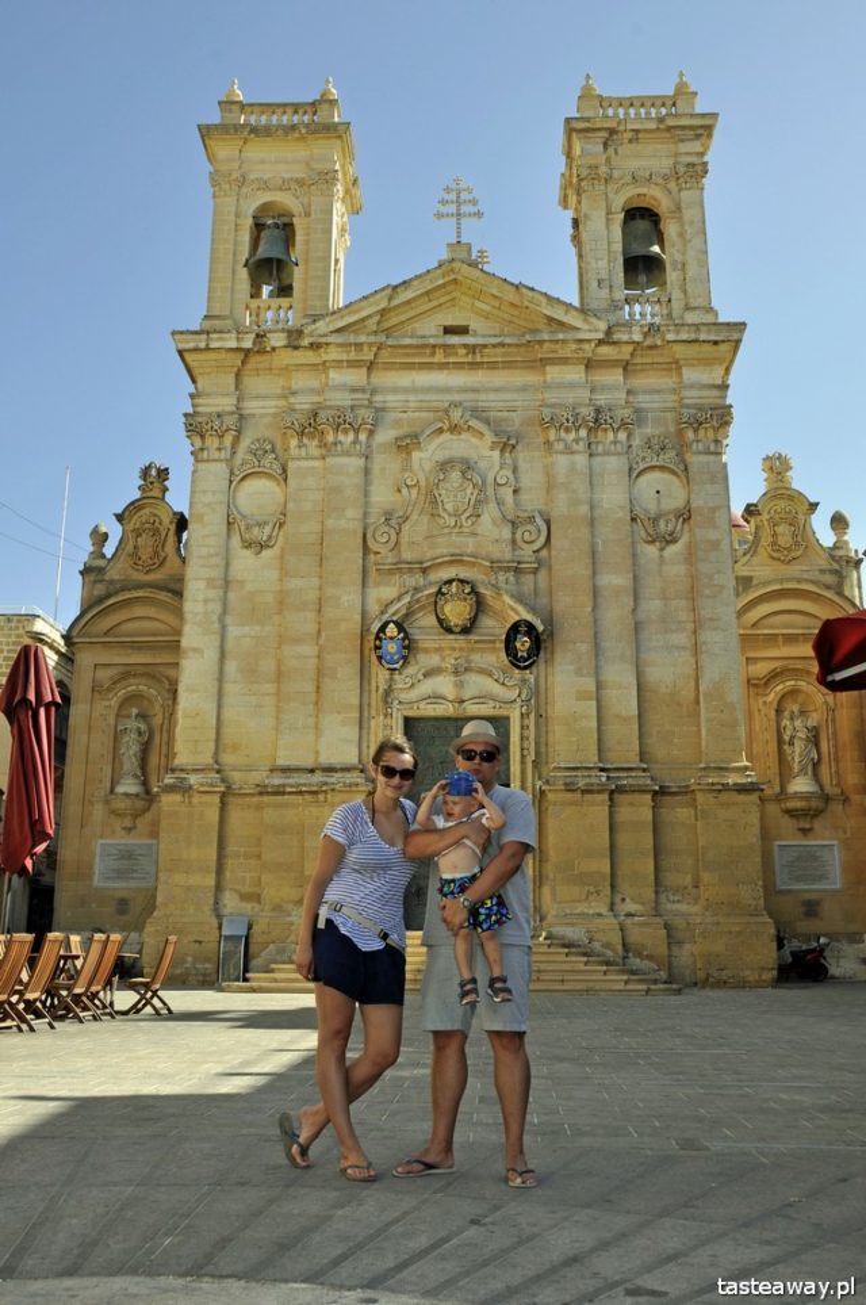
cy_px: 652
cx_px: 433
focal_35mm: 33
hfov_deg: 39.9
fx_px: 1194
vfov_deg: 57.3
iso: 200
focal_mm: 22
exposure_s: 1/200
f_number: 13
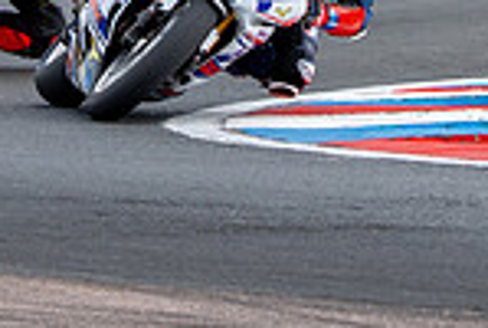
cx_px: 161
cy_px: -409
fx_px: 12482
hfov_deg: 2.2
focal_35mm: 919
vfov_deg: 1.5
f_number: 6.3
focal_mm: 200
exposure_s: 1/400
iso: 125
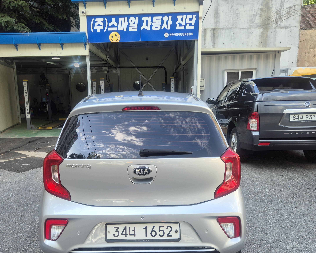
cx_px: 143
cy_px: 146
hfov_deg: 57.1
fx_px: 290
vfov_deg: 47.0
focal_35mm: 31
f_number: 1.8
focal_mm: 5.4
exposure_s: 1/235
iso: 25
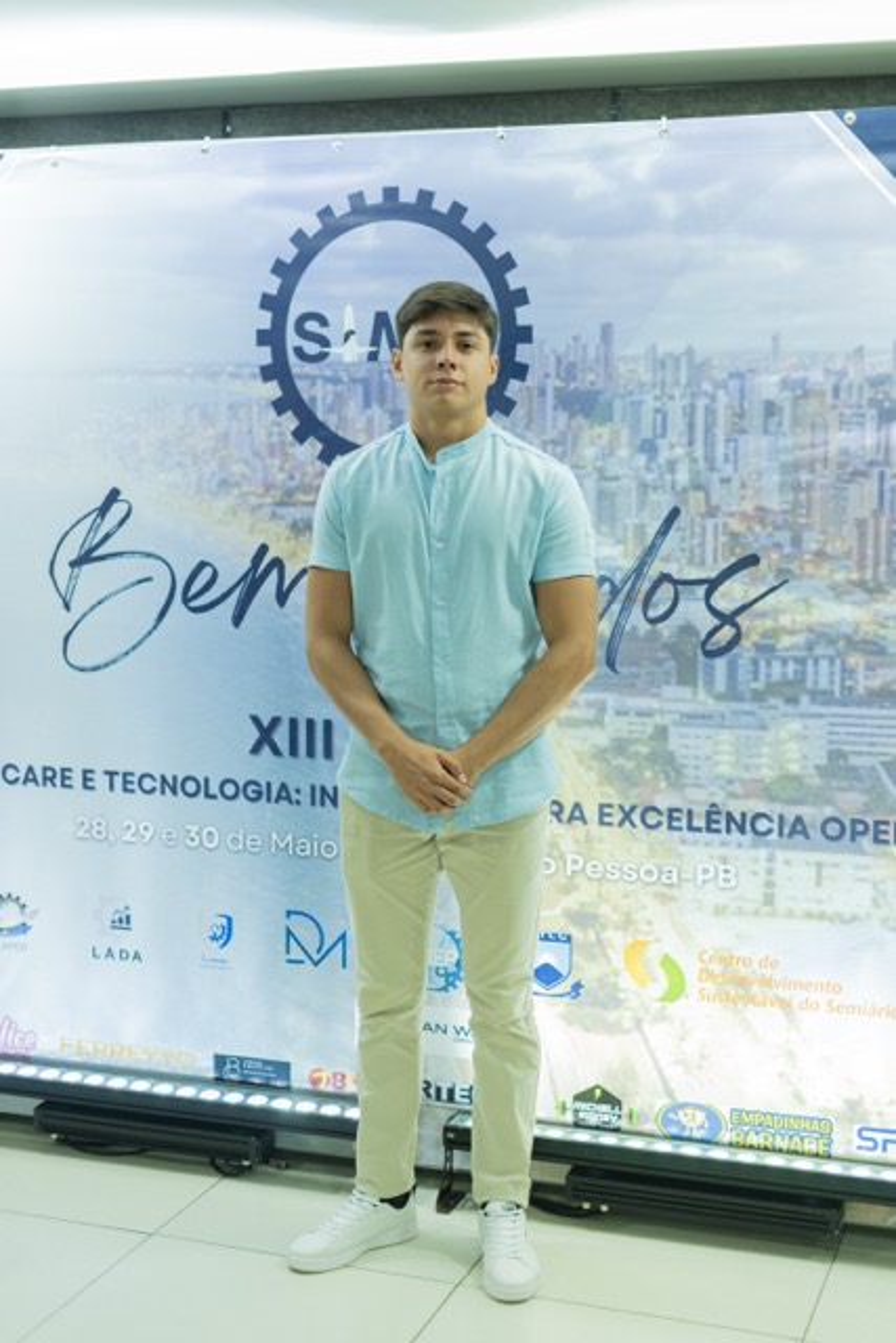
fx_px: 1866
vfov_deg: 39.6
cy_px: 672
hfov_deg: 27.0
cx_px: 448
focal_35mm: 50
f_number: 1.8
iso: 800
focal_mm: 50
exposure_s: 1/125
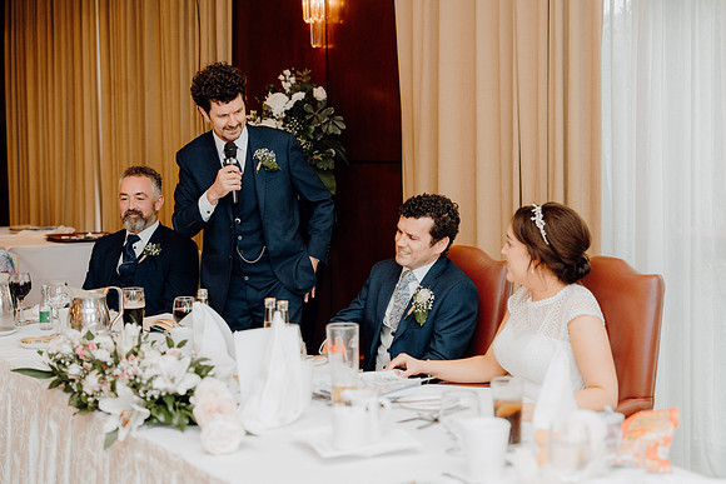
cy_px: 242
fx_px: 1190
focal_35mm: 59
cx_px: 363
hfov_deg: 33.9
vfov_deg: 23.0
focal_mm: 59
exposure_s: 1/200
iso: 1250
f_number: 2.8
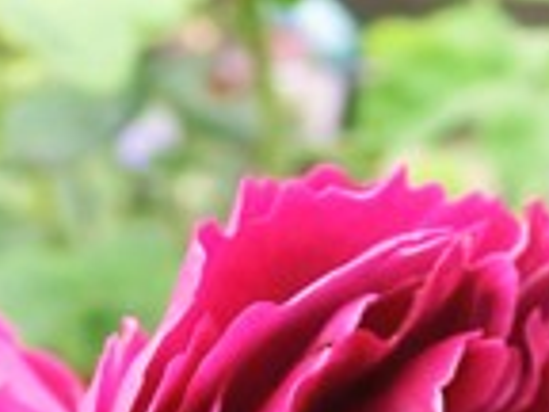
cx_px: 301
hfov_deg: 16.8
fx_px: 1856
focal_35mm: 117
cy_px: 568
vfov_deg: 12.2
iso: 500
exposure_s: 1/320
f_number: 4
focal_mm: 7.38
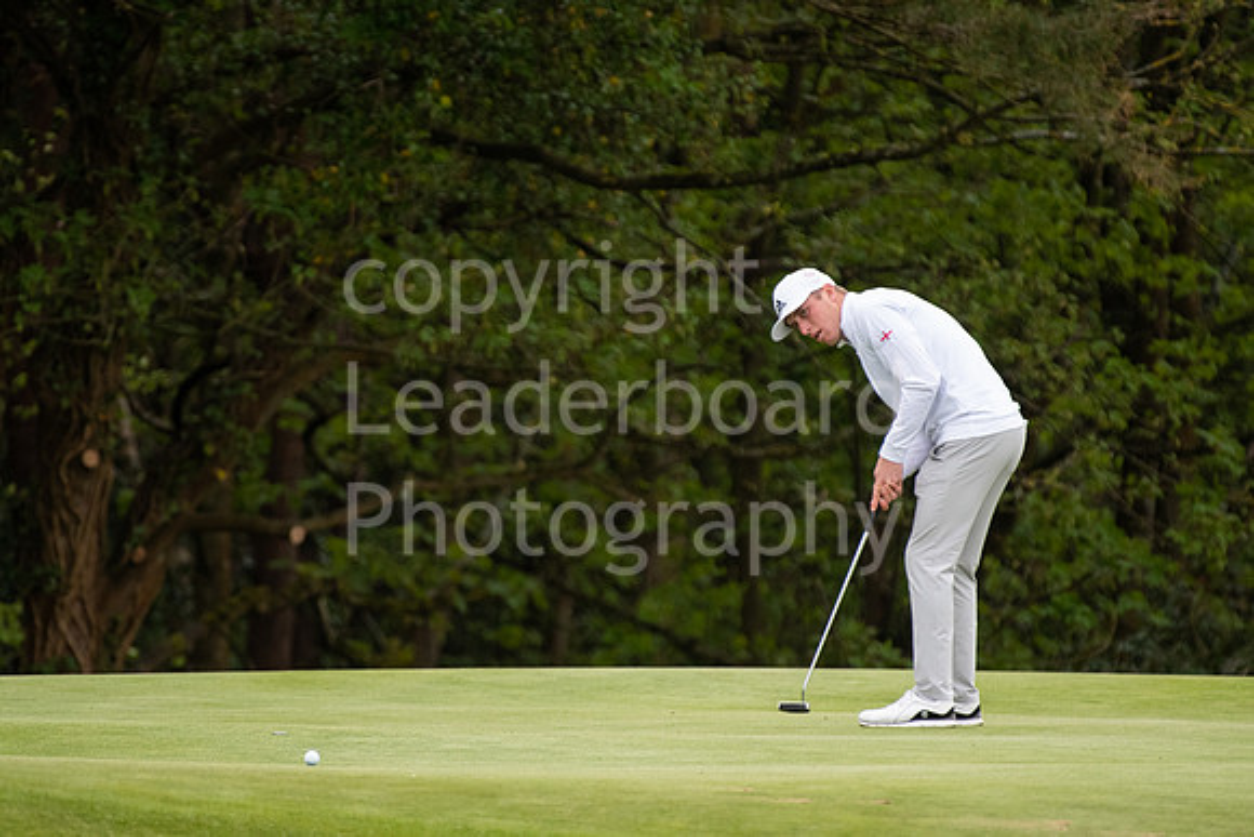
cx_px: 627
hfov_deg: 2.7
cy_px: 418
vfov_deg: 1.8
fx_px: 26130
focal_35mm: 750
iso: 1250
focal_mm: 500
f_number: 5.6
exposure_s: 1/1000
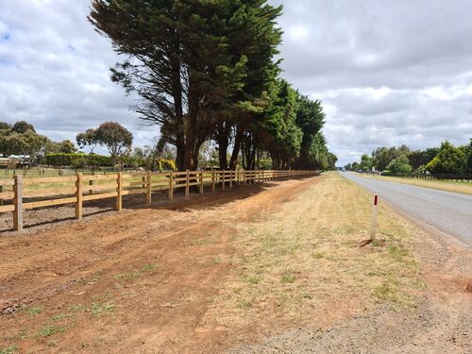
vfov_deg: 51.4
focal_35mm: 27
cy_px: 177
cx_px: 236
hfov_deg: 65.3
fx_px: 368
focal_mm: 5.9
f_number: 2
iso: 25
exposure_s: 1/746
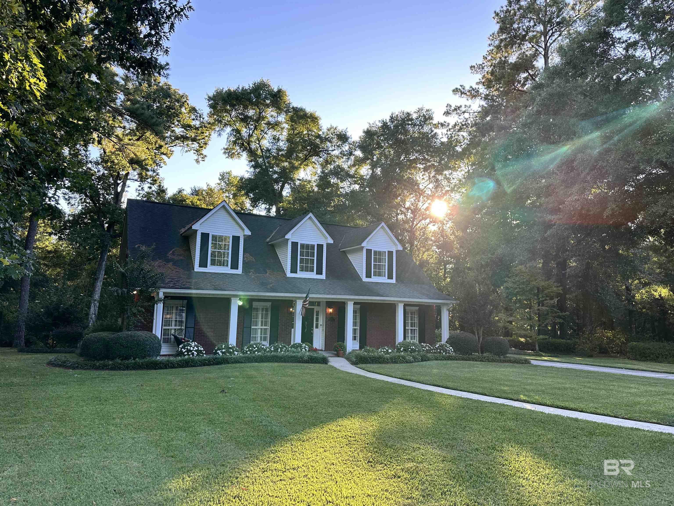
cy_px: 253
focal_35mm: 24
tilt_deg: +6.8
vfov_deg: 56.8
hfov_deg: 71.6
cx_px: 337
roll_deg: -1.4
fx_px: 467
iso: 80
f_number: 1.78
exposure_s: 1/402
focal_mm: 6.86
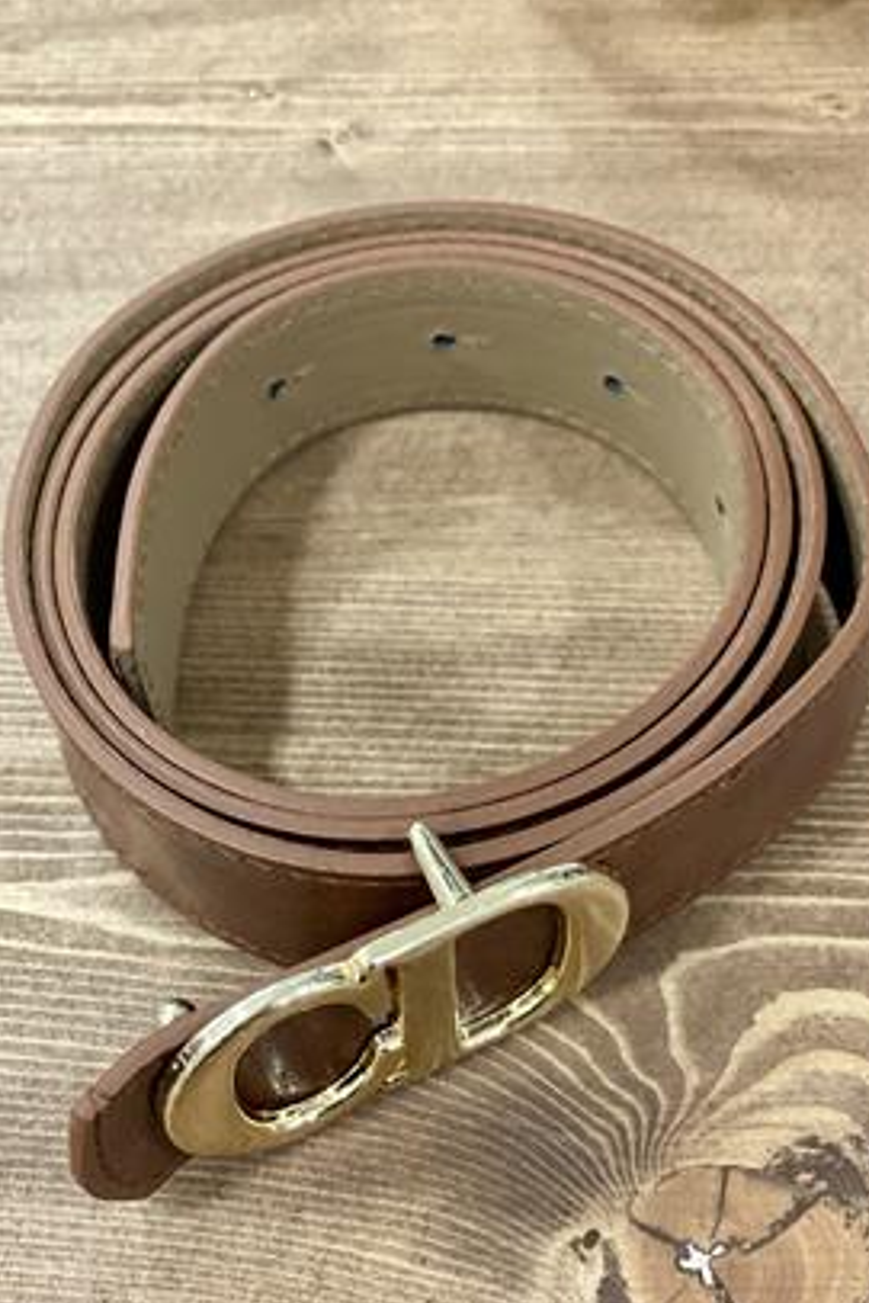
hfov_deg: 24.6
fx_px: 1990
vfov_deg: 36.2
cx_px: 388
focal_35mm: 55
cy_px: 653
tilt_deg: -55.8
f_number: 2
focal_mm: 6
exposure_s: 1/33
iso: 320
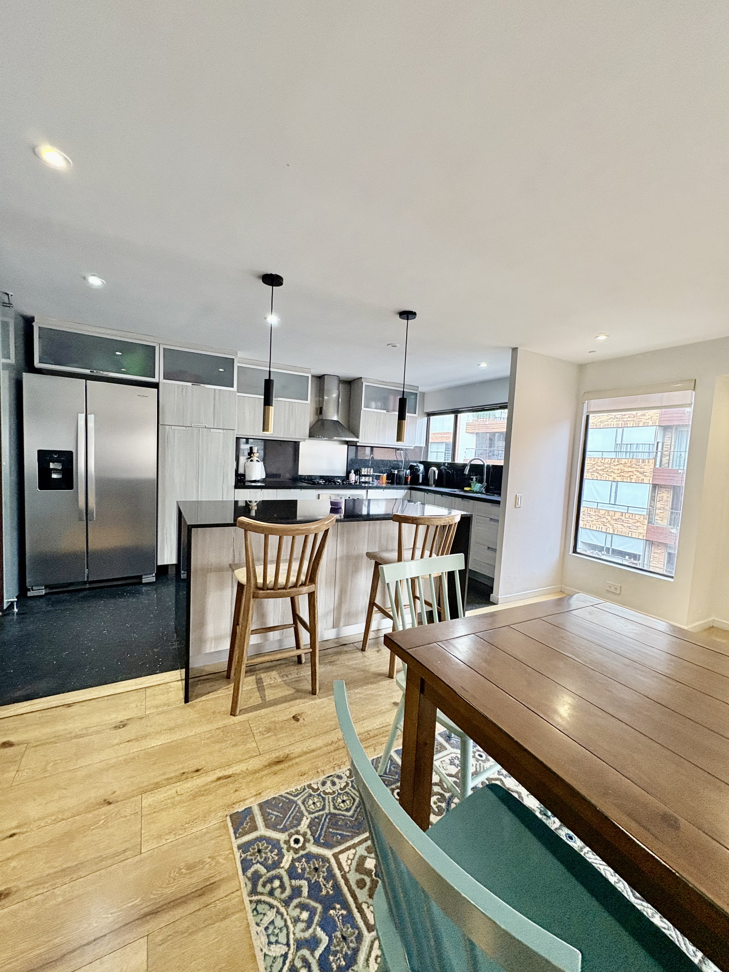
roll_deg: -2.7
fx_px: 393
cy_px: 486
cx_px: 364
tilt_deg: -3.9
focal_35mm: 14
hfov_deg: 85.7
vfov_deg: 102.1
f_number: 2.2
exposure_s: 1/120
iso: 320
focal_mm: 2.22
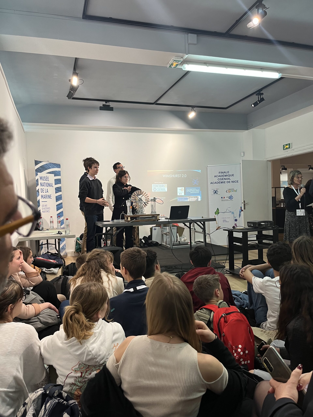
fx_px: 313
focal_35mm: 26
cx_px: 156
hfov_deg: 53.1
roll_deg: +2.4
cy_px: 208
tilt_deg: -1.8
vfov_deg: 67.3
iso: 80
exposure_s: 1/50
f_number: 1.6
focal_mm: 5.1
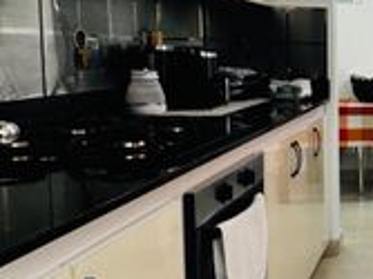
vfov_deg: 26.0
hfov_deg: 24.2
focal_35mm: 56
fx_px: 603
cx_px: 602
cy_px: 107
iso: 64
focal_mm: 2.22
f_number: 2.2
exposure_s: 1/120
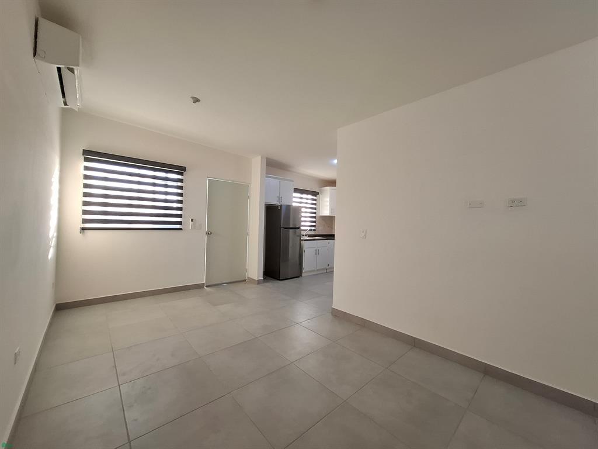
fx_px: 225
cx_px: 299
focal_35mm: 13
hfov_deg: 106.2
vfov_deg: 89.9
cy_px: 224
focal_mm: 1.74
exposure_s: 1/40
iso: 125
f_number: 2.2
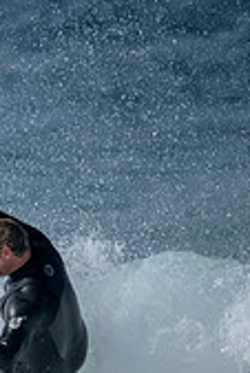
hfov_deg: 0.5
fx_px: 28544
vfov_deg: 0.8
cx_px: -199
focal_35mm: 2746
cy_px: 319
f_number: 6.3
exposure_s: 1/2500
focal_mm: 800
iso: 220
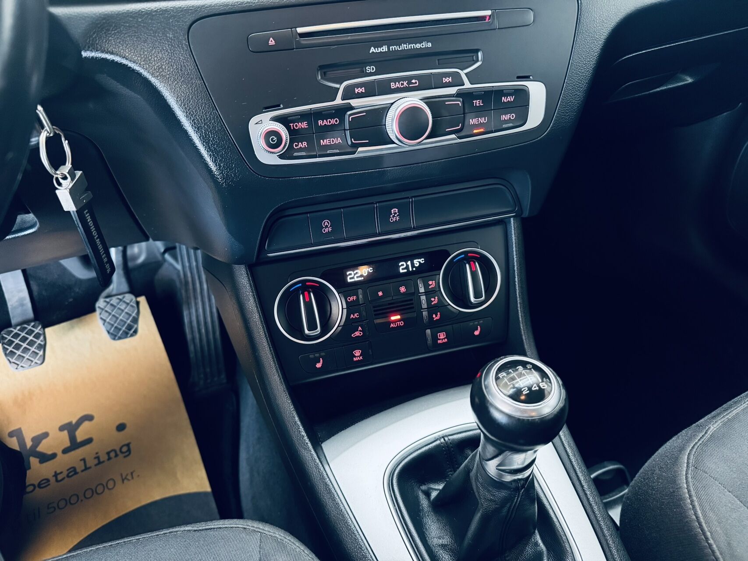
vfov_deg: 56.8
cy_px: 280
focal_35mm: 24
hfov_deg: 71.6
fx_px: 519
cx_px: 374
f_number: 1.78
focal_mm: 6.76
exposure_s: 1/60
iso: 800
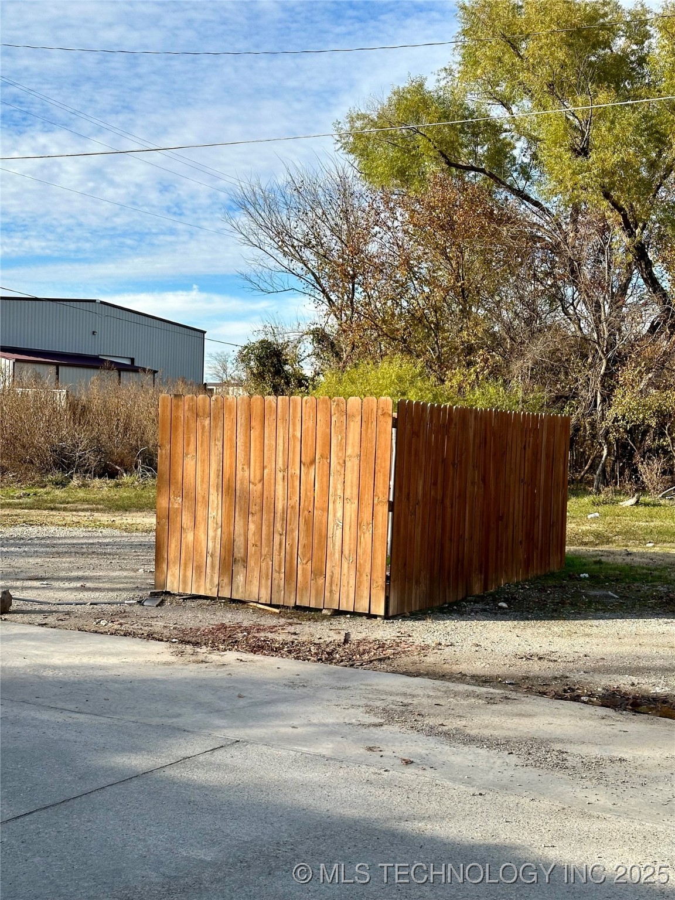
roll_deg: -1.7
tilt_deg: +0.0
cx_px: 338
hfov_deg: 30.3
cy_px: 450
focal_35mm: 48
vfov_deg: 39.7
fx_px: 1248
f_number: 1.78
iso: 64
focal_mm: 6.86
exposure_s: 1/2252
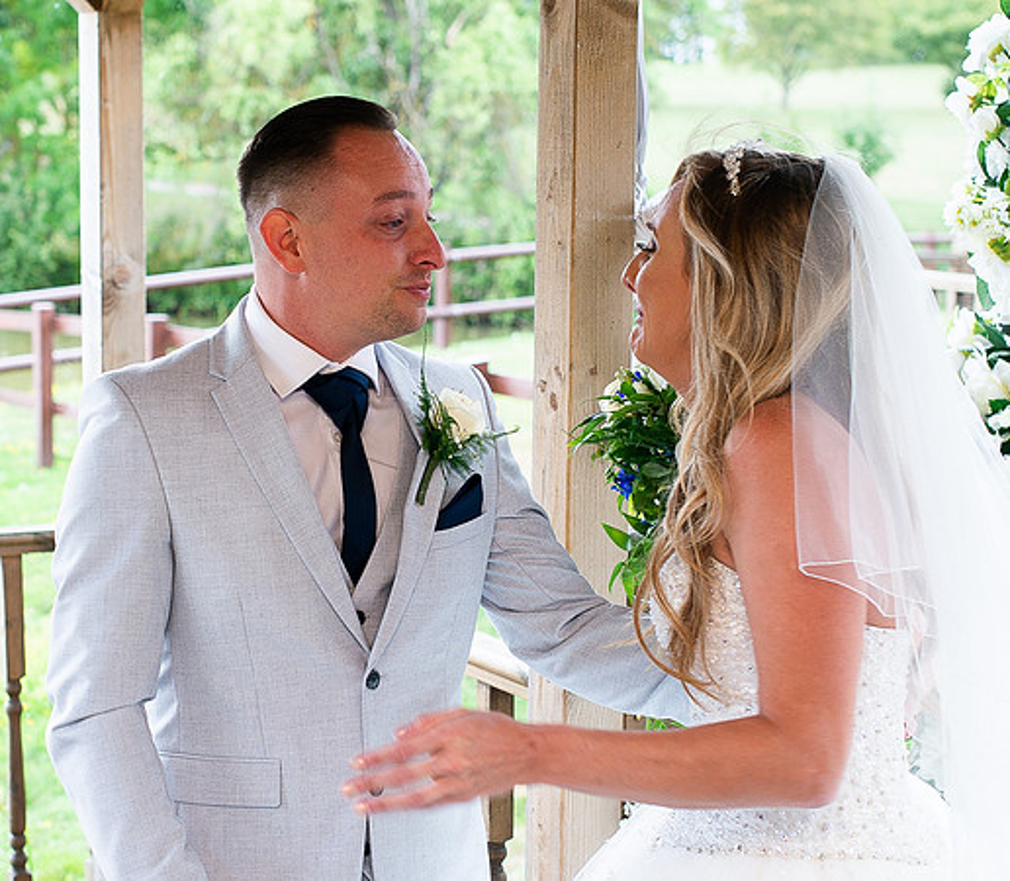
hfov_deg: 23.8
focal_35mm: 77
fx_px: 2388
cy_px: 457
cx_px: 344
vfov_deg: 20.9
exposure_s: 1/250
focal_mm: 35
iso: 100
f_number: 3.5
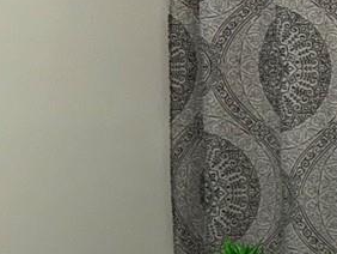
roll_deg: +1.0
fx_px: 1325
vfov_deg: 10.9
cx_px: 814
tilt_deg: -5.2
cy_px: 187
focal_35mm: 136
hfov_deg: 11.8
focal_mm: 6.76
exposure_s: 1/120
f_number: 1.78
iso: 100
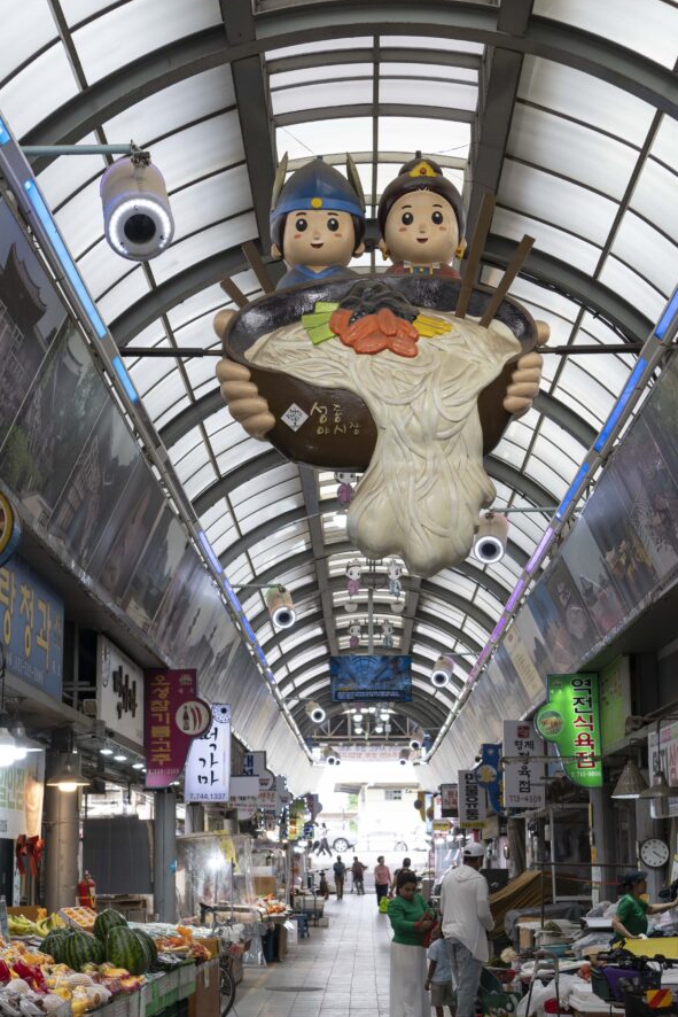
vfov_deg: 38.1
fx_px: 1468
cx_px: 375
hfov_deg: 26.0
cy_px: 573
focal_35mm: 52
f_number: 5.6
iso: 400
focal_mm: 45
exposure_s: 1/160
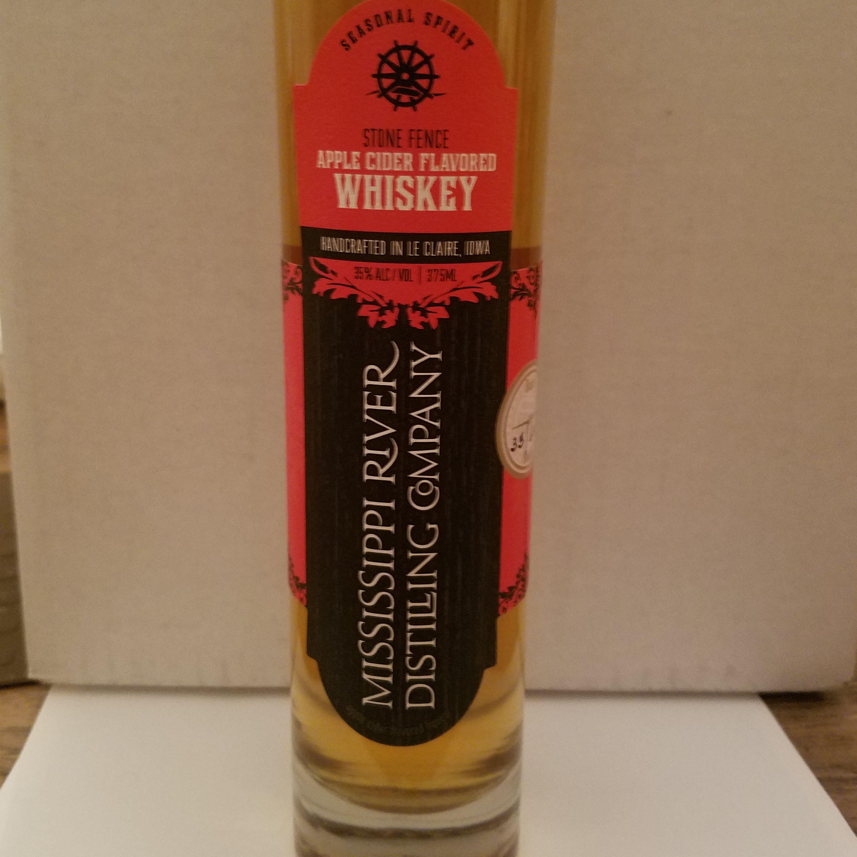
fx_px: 896
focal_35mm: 32
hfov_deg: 51.1
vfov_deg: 50.9
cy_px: 370
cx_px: 429
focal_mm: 4.2
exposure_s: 1/10
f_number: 1.7
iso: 250
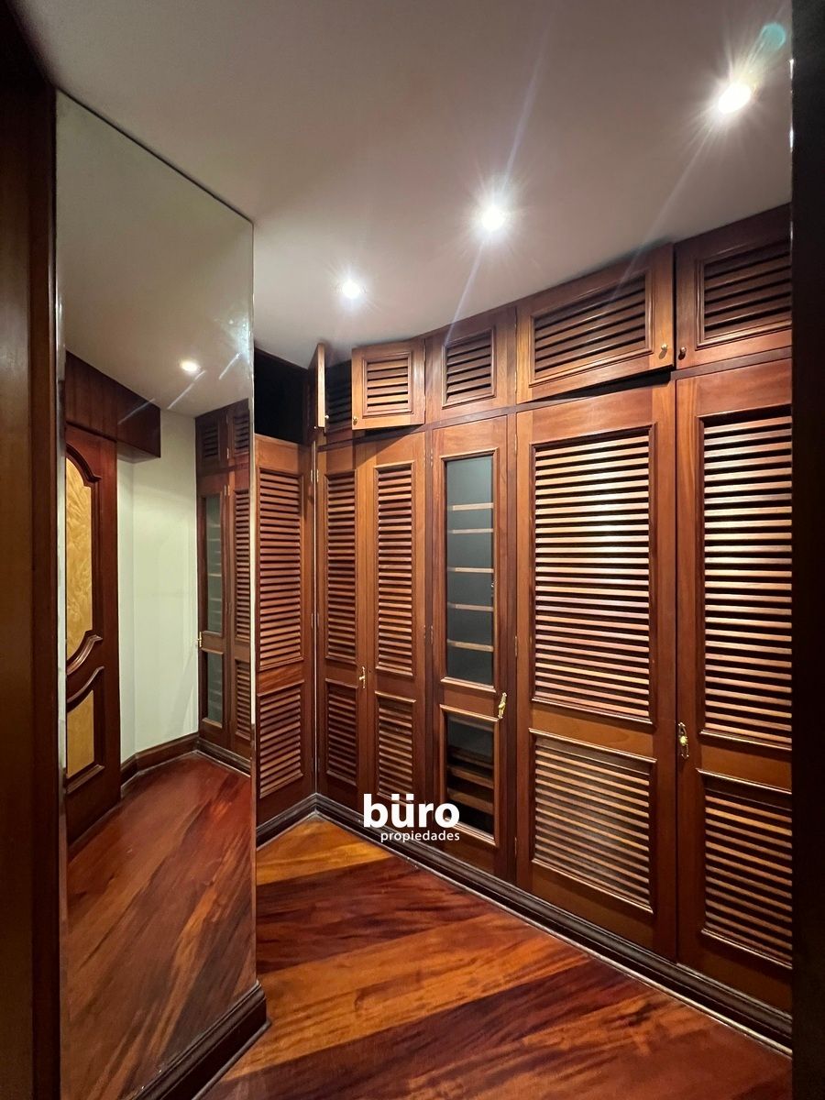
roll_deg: -0.1
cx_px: 412
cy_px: 550
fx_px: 413
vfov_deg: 106.2
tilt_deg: +0.4
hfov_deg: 89.9
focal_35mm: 13
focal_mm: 1.57
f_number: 1.8
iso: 1000
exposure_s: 1/40
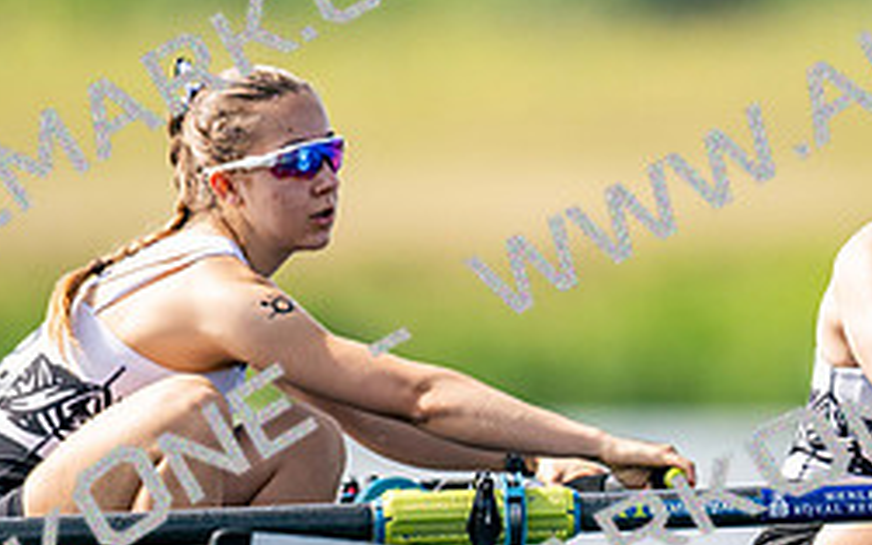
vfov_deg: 0.9
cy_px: 325
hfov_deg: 1.5
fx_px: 33611
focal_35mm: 1414
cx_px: 896
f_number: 4
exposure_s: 1/2500
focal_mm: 600
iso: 220
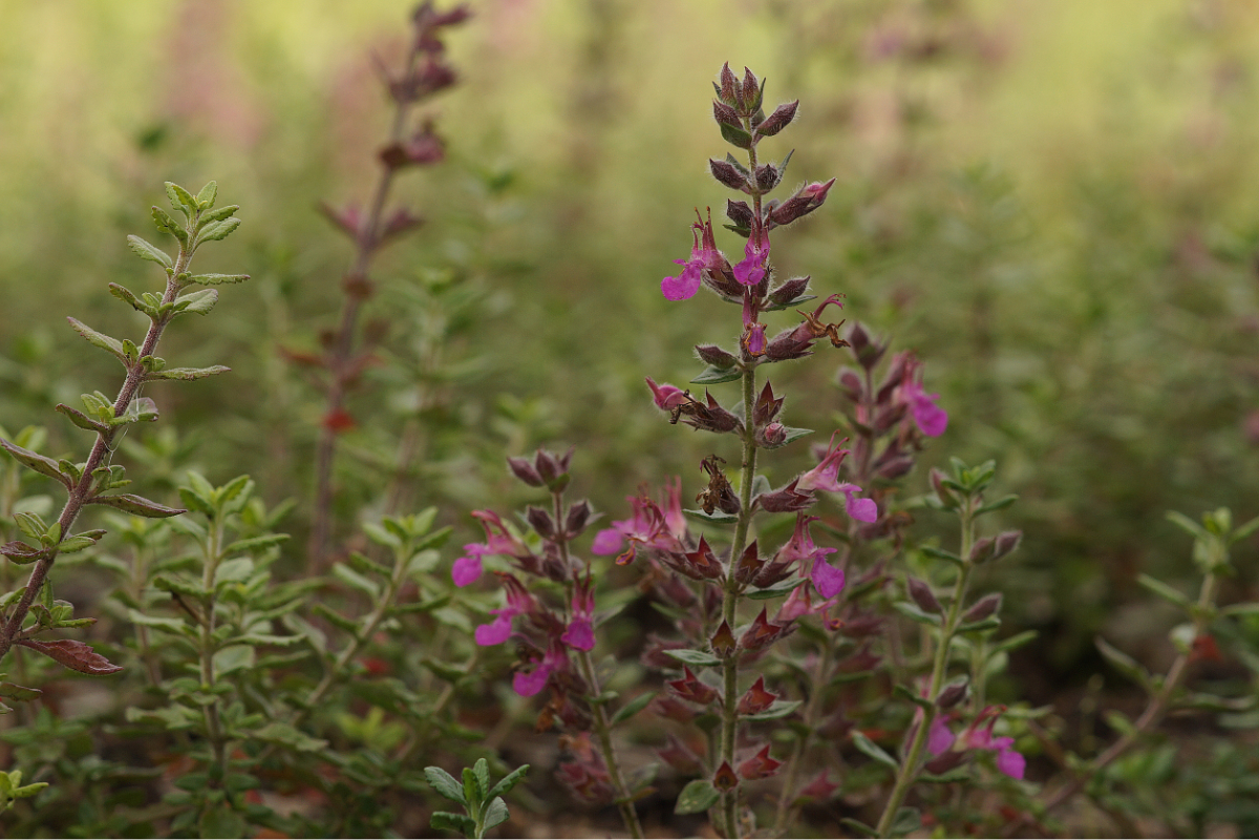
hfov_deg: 13.7
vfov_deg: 9.1
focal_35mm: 150
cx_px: 630
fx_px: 5245
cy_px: 420
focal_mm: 100
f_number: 8
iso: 200
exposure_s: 1/160
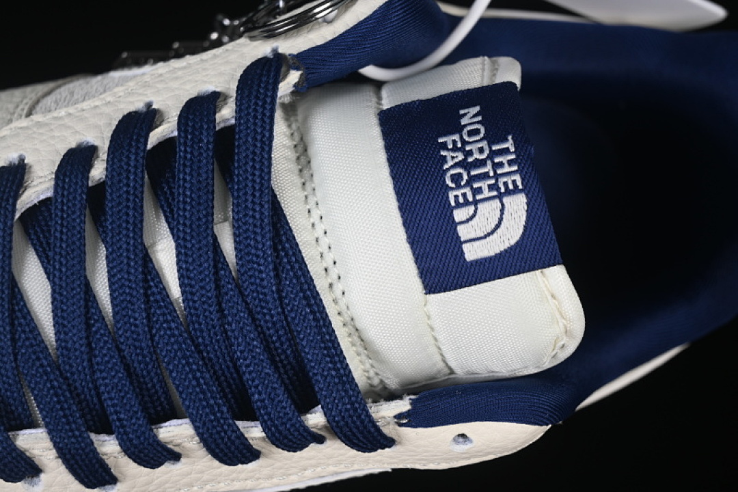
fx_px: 1537
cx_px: 369
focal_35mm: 75
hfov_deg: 27.0
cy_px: 246
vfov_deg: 18.2
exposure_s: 1/80
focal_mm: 50
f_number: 7.1
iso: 160
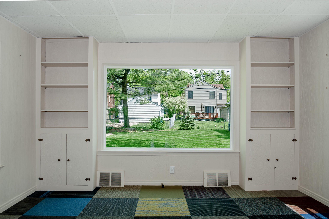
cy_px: 110
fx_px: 246
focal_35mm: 27
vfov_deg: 47.8
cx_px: 164
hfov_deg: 67.4
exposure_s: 1/125
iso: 250
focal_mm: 18
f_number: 5.6
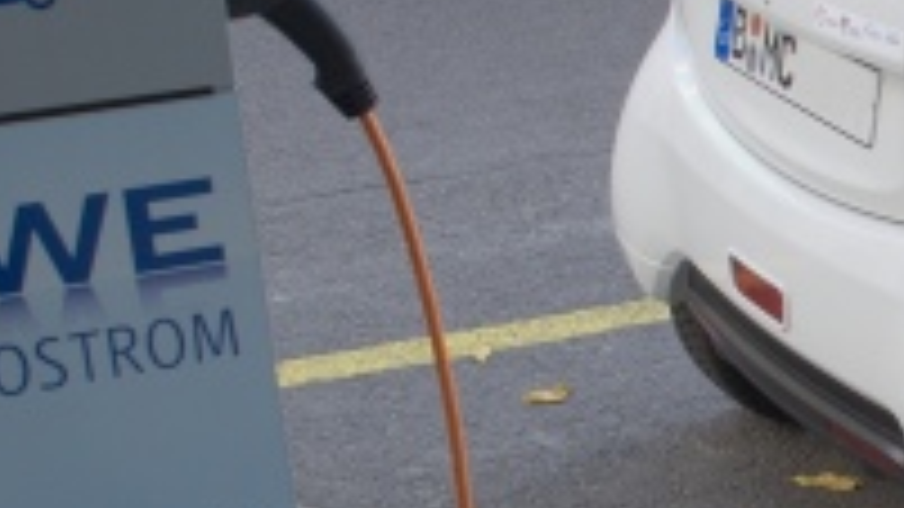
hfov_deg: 20.0
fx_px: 2397
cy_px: 335
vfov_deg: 12.1
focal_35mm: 100
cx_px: 1097
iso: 200
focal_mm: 20
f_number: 6.7
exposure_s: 1/20
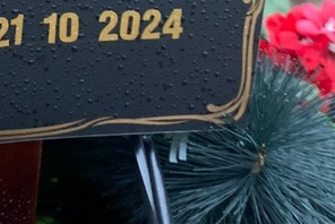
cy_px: -67
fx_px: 680
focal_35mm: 73
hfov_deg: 25.0
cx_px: -63
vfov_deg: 17.6
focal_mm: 4.25
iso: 800
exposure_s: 1/30
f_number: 1.8
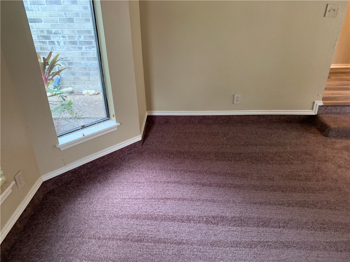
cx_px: 175
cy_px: 131
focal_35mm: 26
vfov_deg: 53.1
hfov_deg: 67.3
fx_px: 263
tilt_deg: -30.5
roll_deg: +2.4
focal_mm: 4.25
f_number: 1.8
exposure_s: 1/37
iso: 400
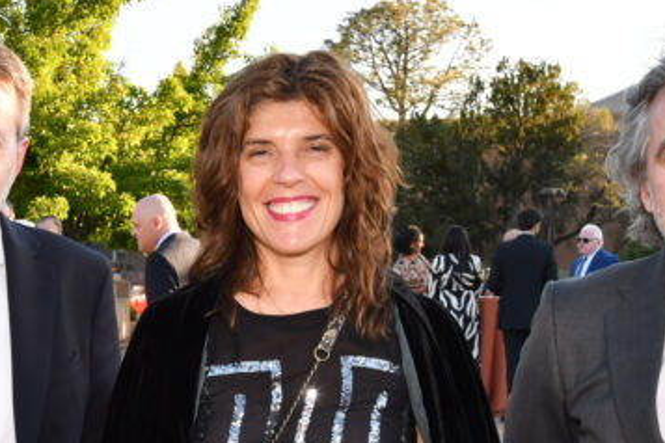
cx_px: 142
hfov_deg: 23.3
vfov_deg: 15.6
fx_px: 1588
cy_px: 437
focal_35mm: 86
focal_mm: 20
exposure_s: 1/200
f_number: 8
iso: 500
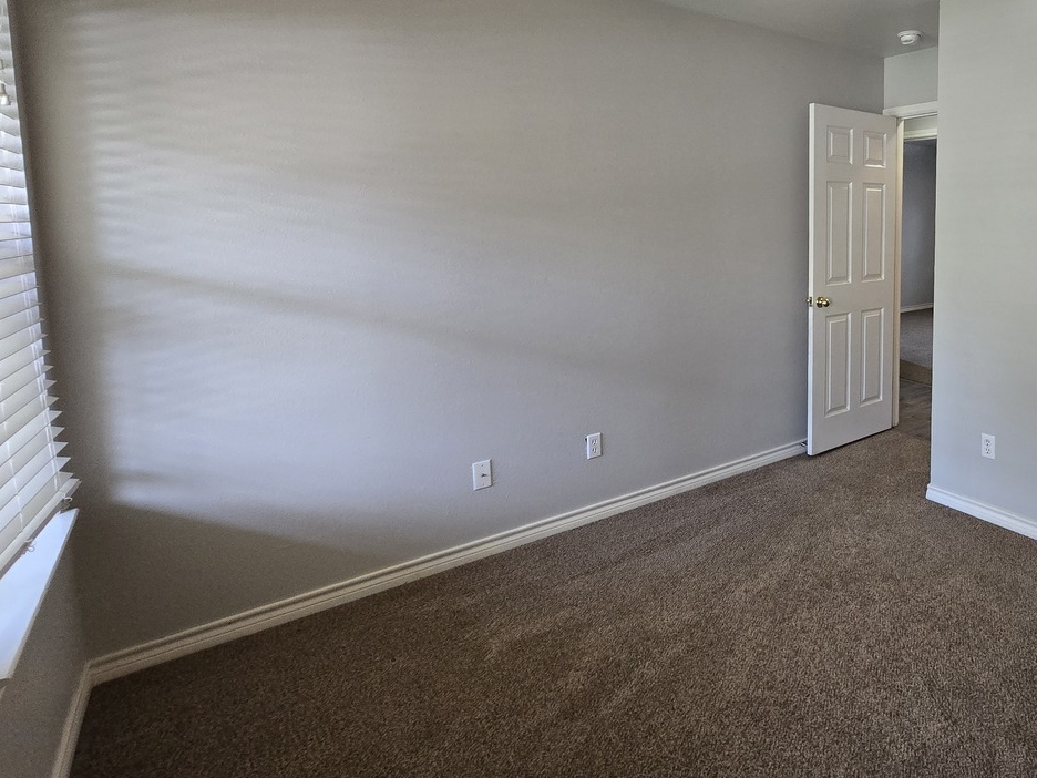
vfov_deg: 64.9
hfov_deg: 75.8
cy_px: 285
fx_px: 599
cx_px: 777
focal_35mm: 20
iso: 320
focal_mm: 2.2
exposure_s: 1/60
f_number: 2.2
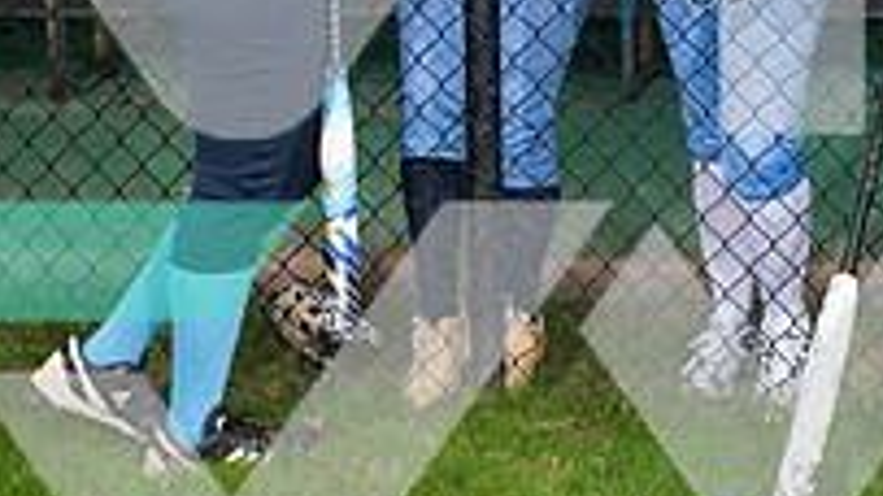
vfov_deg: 13.1
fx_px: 2106
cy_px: -94
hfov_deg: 22.3
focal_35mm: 90
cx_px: 974
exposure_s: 1/250
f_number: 8
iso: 200
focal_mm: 30
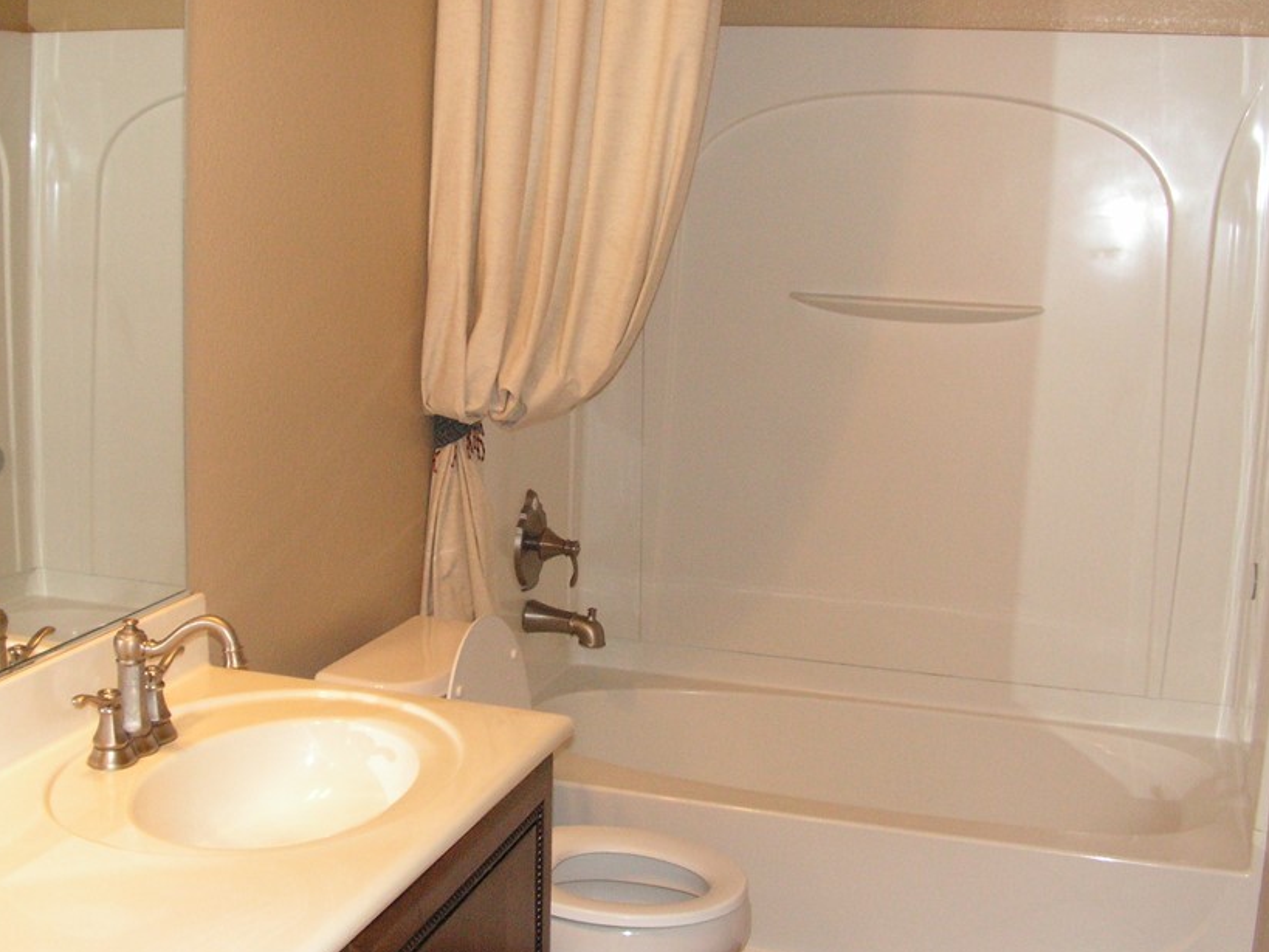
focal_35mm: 45
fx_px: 1649
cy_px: 416
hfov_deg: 42.0
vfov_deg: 32.1
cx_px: 531
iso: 160
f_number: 3.2
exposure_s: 1/40
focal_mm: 6
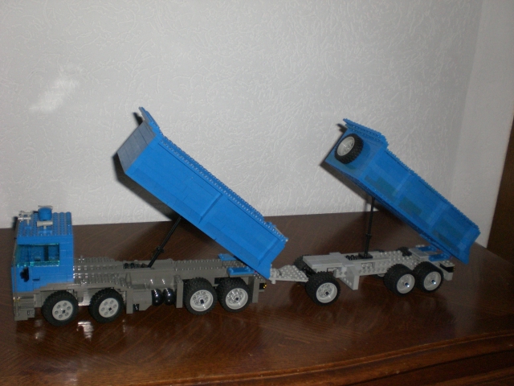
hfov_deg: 49.0
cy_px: 193
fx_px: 564
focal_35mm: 38
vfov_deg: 37.7
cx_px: 257
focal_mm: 6.3
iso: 200
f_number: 3.1
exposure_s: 1/60
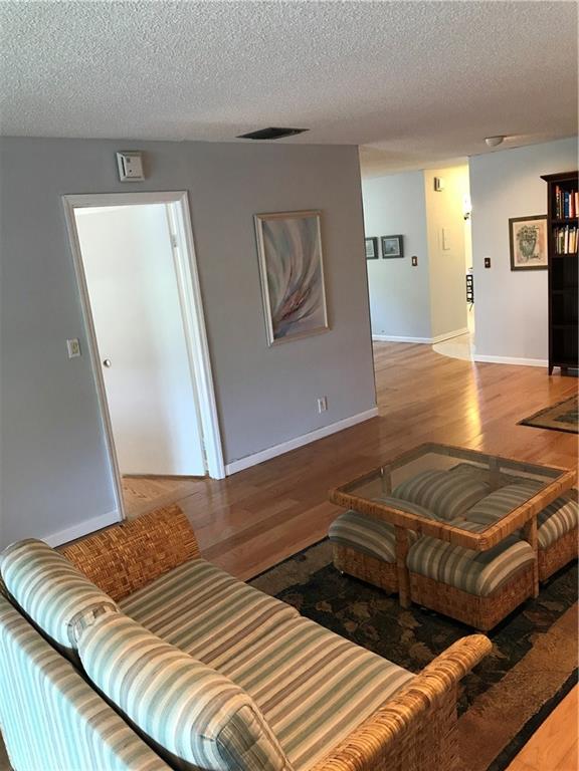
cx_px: 290
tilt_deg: -13.9
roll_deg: +4.8
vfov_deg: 63.4
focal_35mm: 28
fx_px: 624
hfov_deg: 49.7
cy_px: 386
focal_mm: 3.99
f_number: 1.8
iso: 50
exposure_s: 1/15
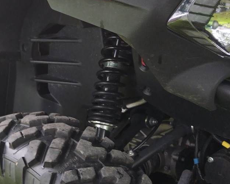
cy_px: 82
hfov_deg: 28.8
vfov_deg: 23.5
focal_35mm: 65
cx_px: 65
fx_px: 442
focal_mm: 4.75
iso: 252
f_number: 1.8
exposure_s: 1/50
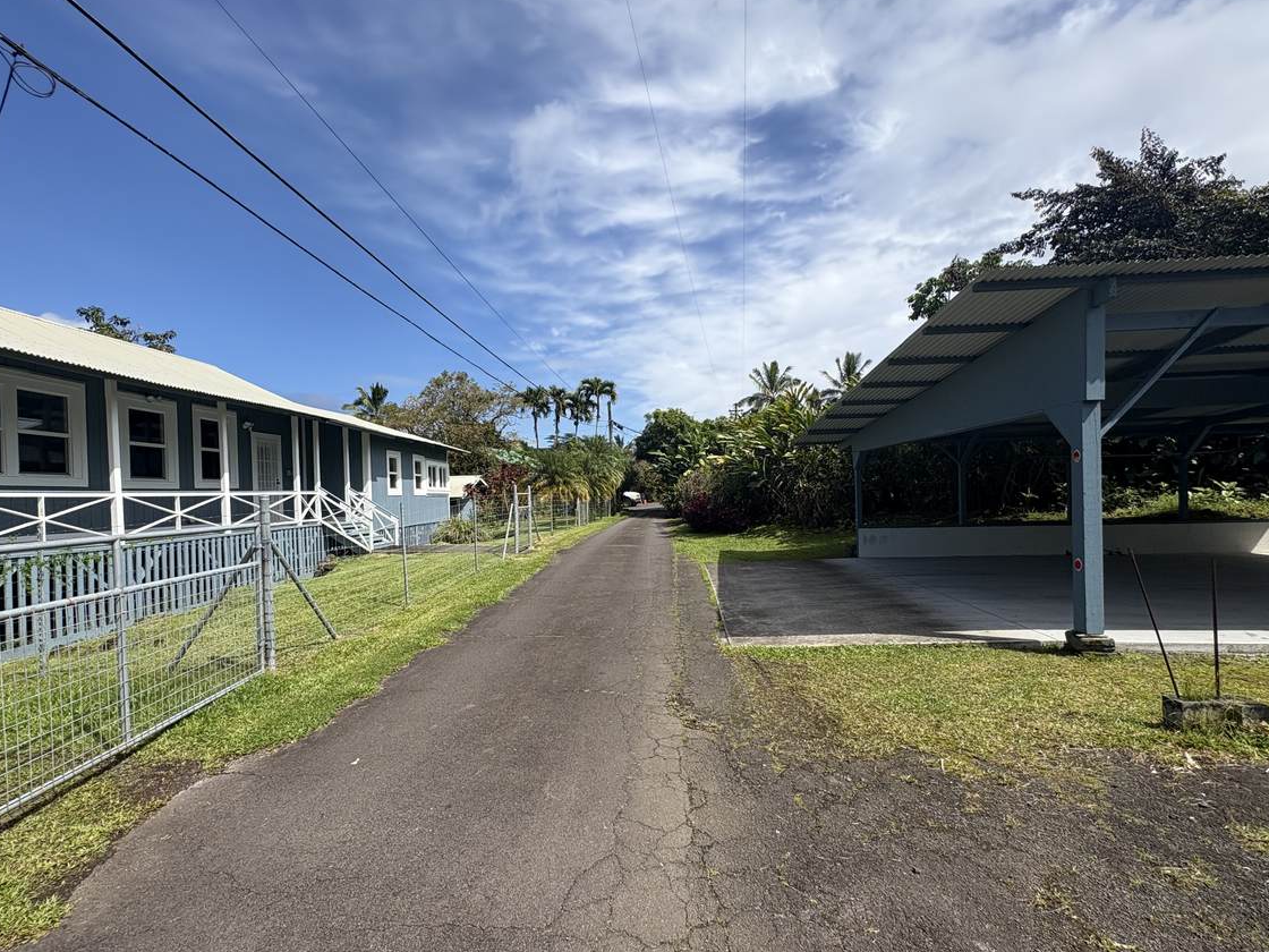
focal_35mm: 16
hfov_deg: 94.4
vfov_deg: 78.1
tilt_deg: +0.0
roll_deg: +1.2
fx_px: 587
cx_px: 607
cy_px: 500
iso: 50
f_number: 2.2
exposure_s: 1/2083
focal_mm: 2.22
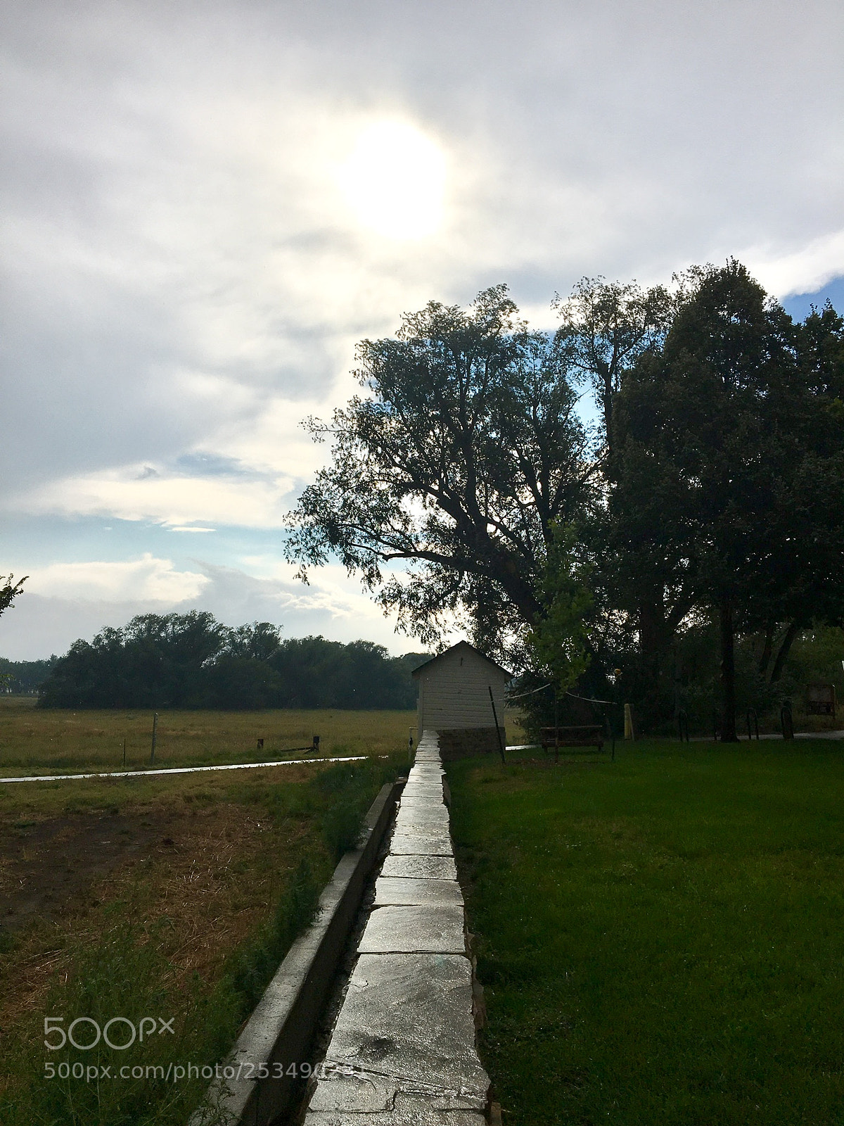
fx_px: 943
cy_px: 563
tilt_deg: +7.7
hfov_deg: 48.2
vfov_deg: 61.7
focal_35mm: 29
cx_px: 422
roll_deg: -1.5
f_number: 2.2
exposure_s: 1/3205
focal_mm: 4.15
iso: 25
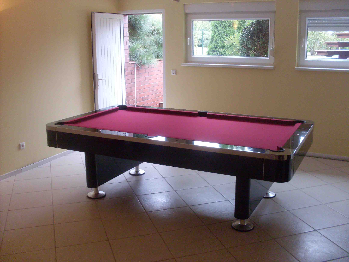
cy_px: 131
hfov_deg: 49.0
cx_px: 174
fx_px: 383
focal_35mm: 38
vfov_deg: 37.7
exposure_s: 1/30
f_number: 2.8
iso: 200
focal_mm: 6.3
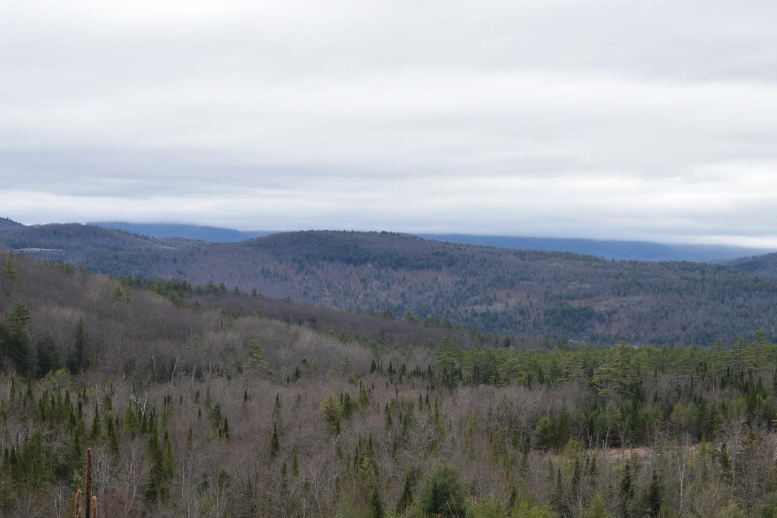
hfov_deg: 24.6
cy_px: 259
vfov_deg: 16.5
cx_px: 388
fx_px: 1780
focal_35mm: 82
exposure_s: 1/320
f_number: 9
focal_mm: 55
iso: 200
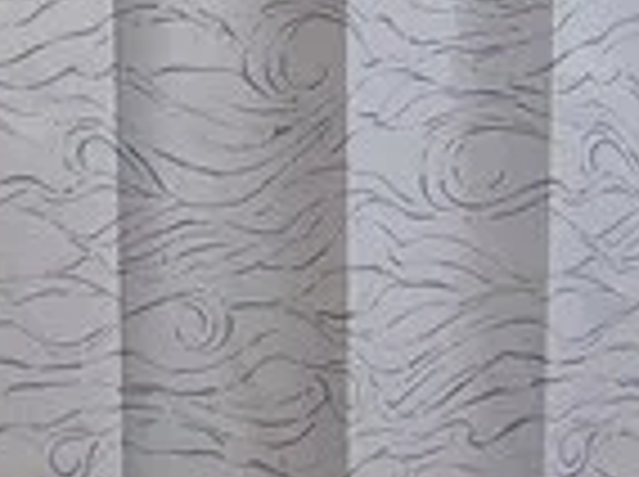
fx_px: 1732
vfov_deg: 15.4
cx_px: 81
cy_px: 459
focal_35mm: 94
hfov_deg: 20.5
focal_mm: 2.2
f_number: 2.2
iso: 250
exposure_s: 1/120
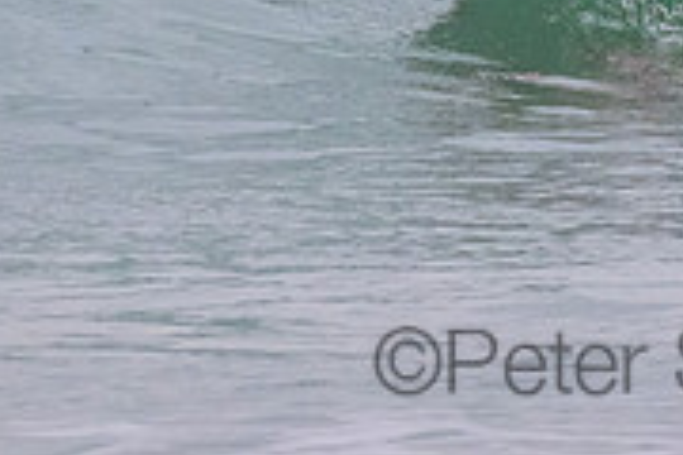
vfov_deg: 0.5
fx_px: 48926
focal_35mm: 2579
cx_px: 668
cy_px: -267
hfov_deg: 0.8
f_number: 11
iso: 6400
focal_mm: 800
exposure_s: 1/1250
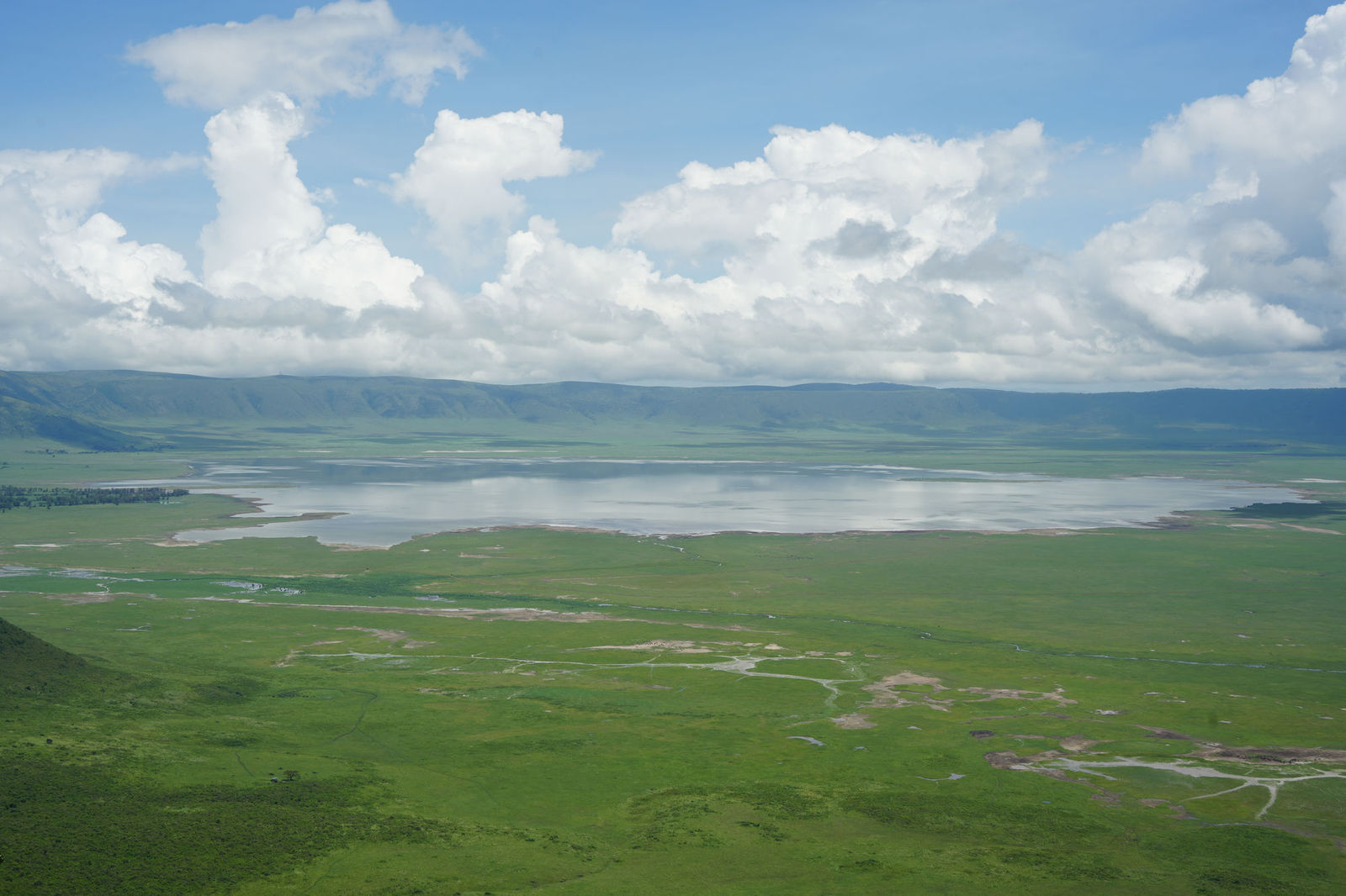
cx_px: 673
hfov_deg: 39.6
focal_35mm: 50
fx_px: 1869
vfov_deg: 27.0
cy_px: 448
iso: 100
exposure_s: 1/250
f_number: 11
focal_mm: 50
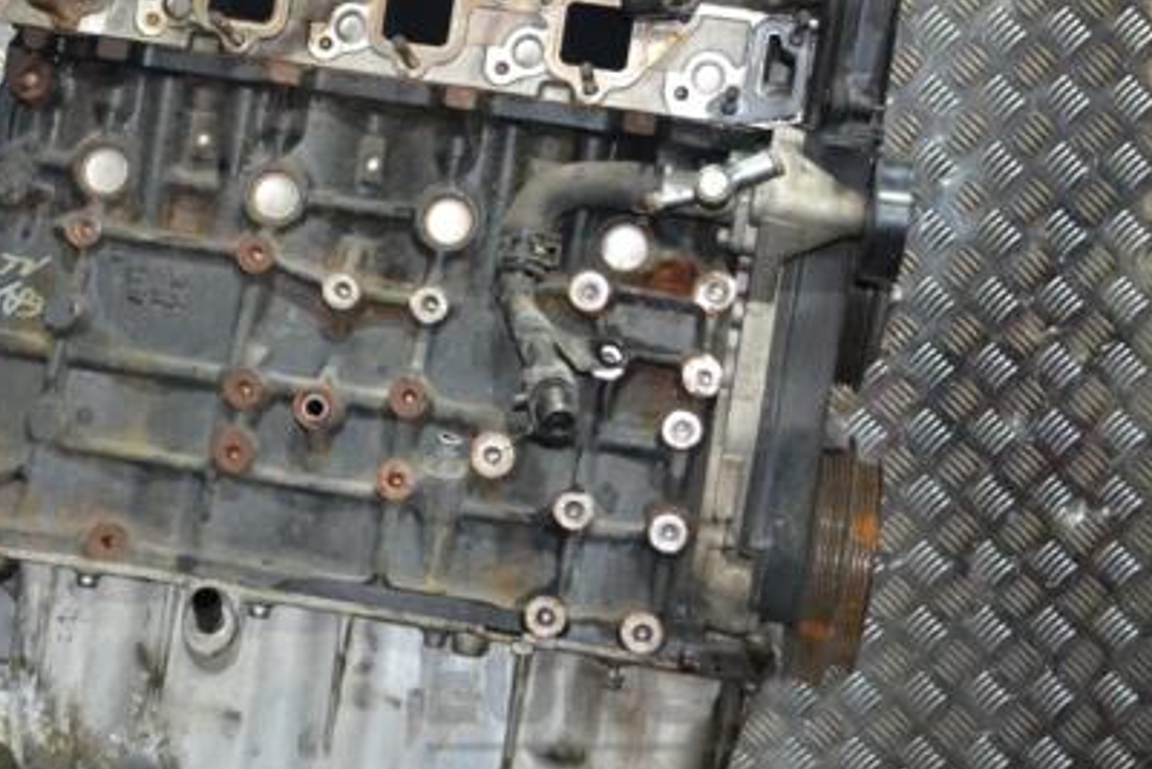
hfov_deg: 27.9
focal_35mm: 72
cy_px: 297
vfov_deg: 18.9
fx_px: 2305
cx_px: 366
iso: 2200
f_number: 4.8
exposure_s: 1/60
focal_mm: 32
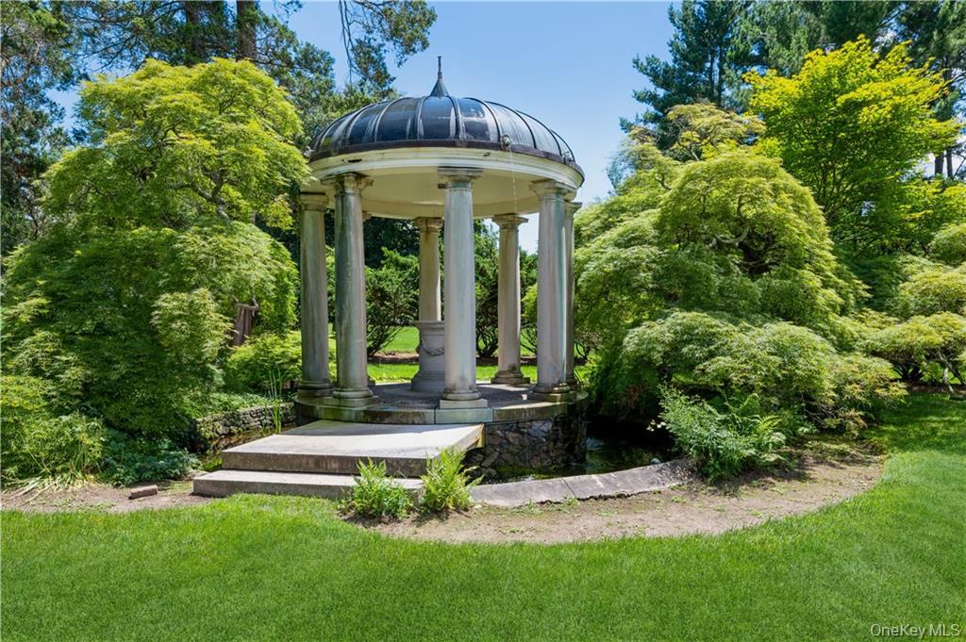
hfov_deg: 73.8
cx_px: 483
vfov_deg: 53.1
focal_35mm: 24
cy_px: 321
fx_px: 643
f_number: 11
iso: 200
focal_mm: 24
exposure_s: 1/100
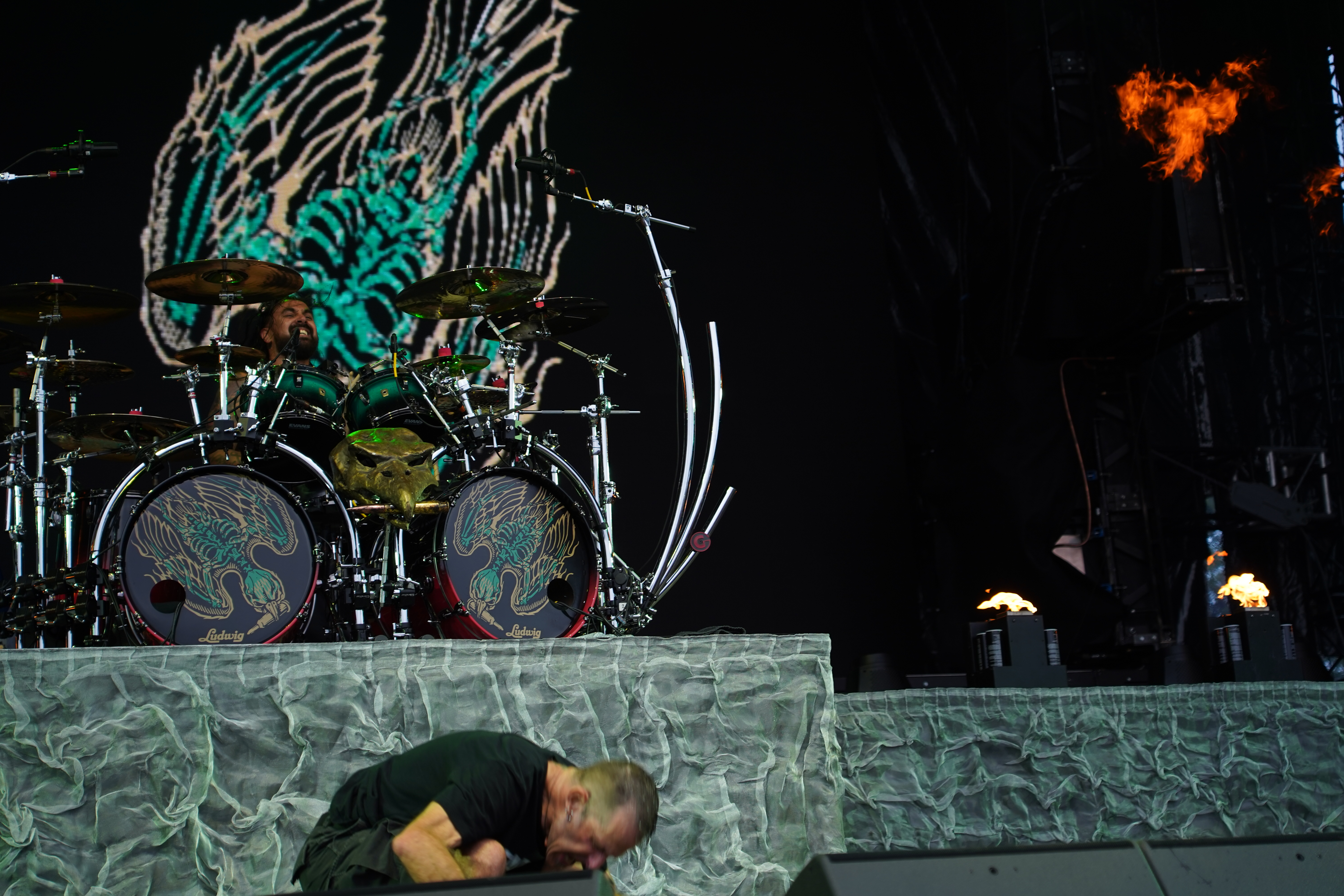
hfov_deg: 26.7
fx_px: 2837
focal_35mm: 76
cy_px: 448
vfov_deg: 17.9
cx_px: 672
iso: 250
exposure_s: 1/125
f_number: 4
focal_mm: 76
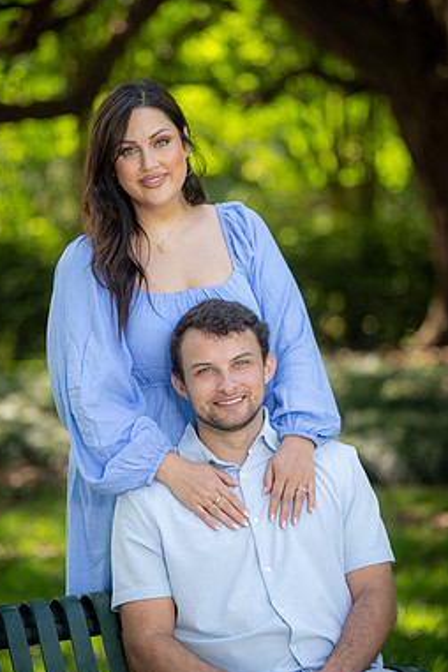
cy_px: 333
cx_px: 210
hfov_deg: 10.5
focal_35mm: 130
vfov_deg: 15.8
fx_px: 2426
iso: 100
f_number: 2.8
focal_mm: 110
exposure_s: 1/125
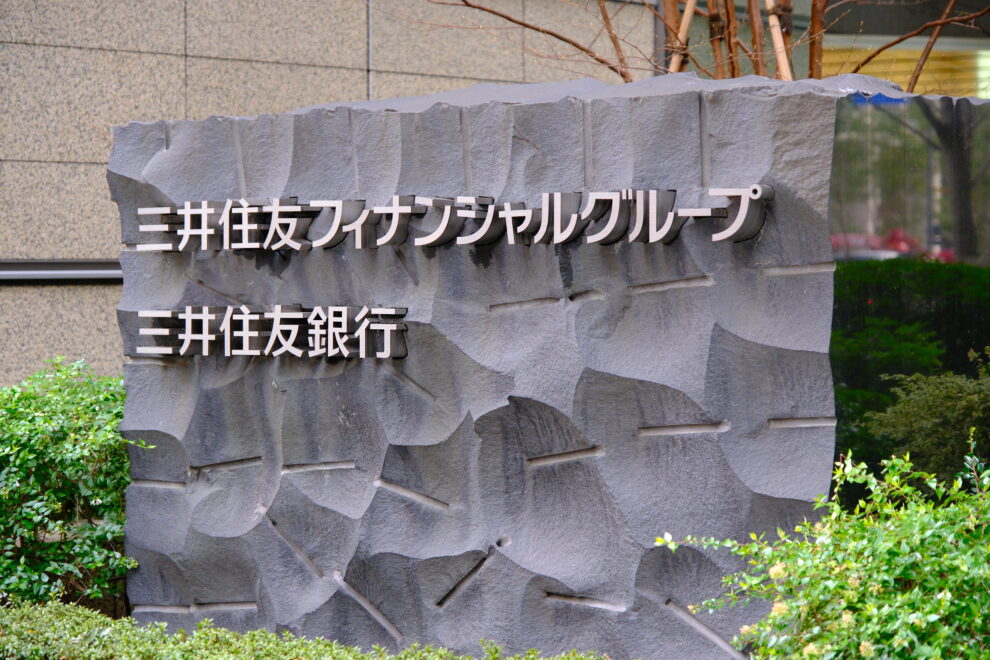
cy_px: 330
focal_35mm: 83
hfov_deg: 24.5
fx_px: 2282
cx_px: 495
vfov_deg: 16.5
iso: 800
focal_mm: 55
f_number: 2.8
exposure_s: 1/80
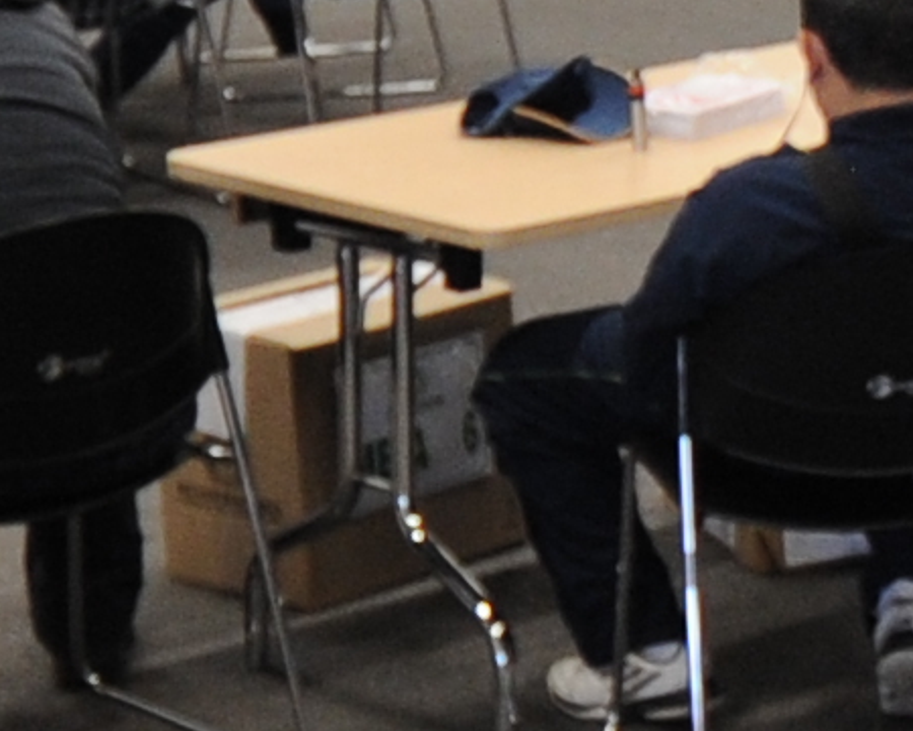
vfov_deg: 10.9
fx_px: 3837
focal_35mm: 142
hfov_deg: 12.5
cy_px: 439
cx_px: 1597
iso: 1600
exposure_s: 1/100
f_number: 4
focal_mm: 16
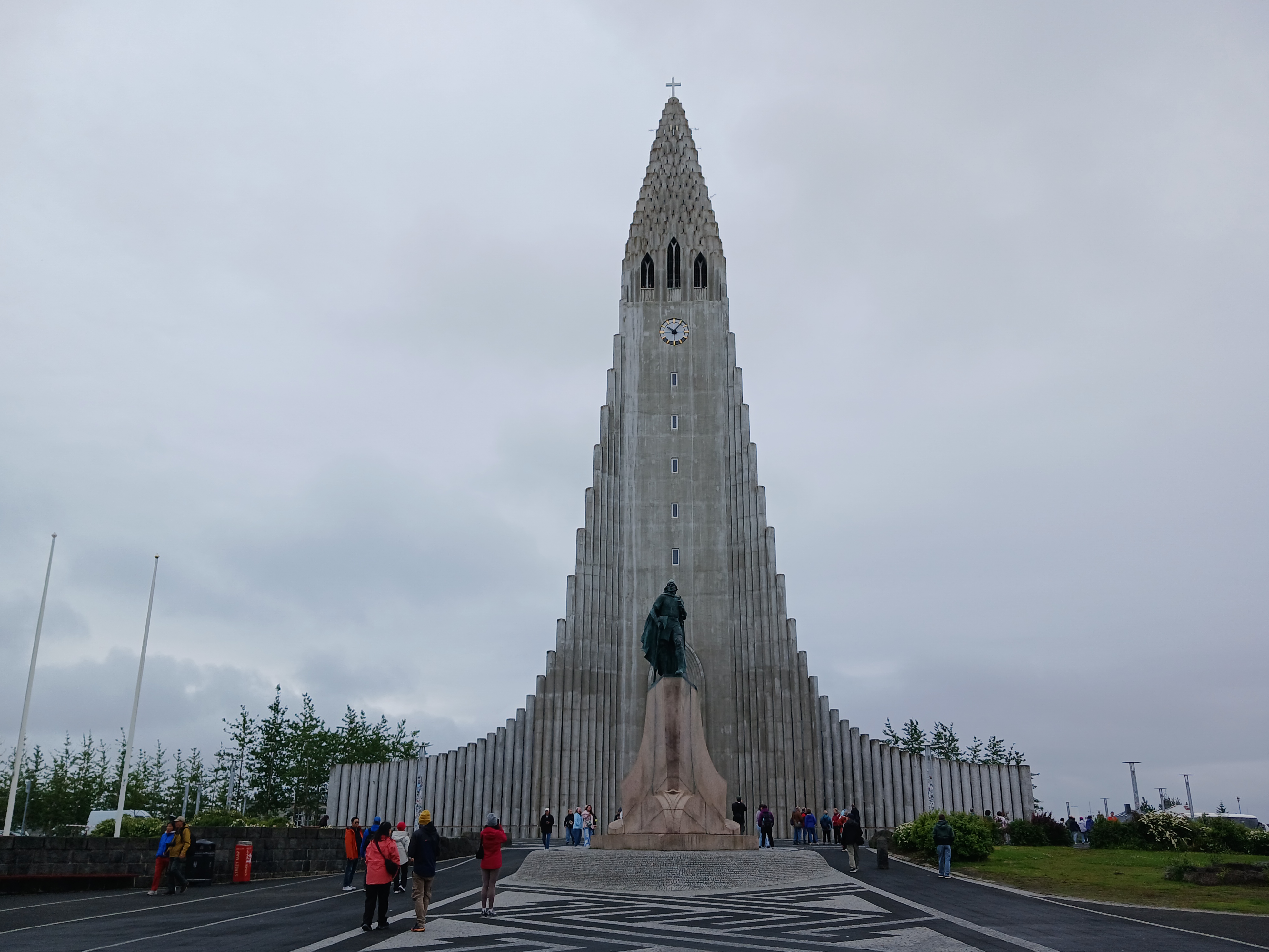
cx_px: 630
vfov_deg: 49.7
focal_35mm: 28
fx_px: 1027
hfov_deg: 63.4
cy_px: 461
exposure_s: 1/404
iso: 20
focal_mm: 3.98
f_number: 1.8
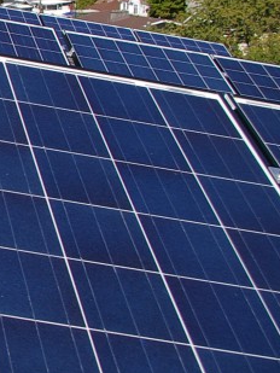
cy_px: 121
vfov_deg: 22.6
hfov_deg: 13.9
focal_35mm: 86
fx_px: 927
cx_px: -317
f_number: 8
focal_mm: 18
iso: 200
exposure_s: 1/500
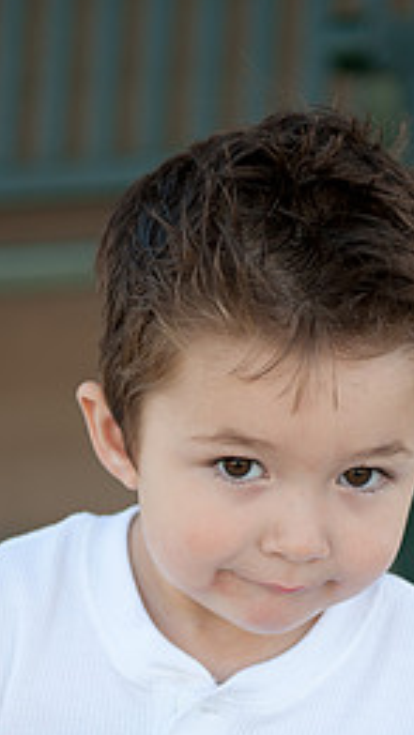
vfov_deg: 13.2
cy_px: 521
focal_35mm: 163
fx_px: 3178
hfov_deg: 7.4
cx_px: 310
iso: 200
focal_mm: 70
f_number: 2.8
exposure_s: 1/500
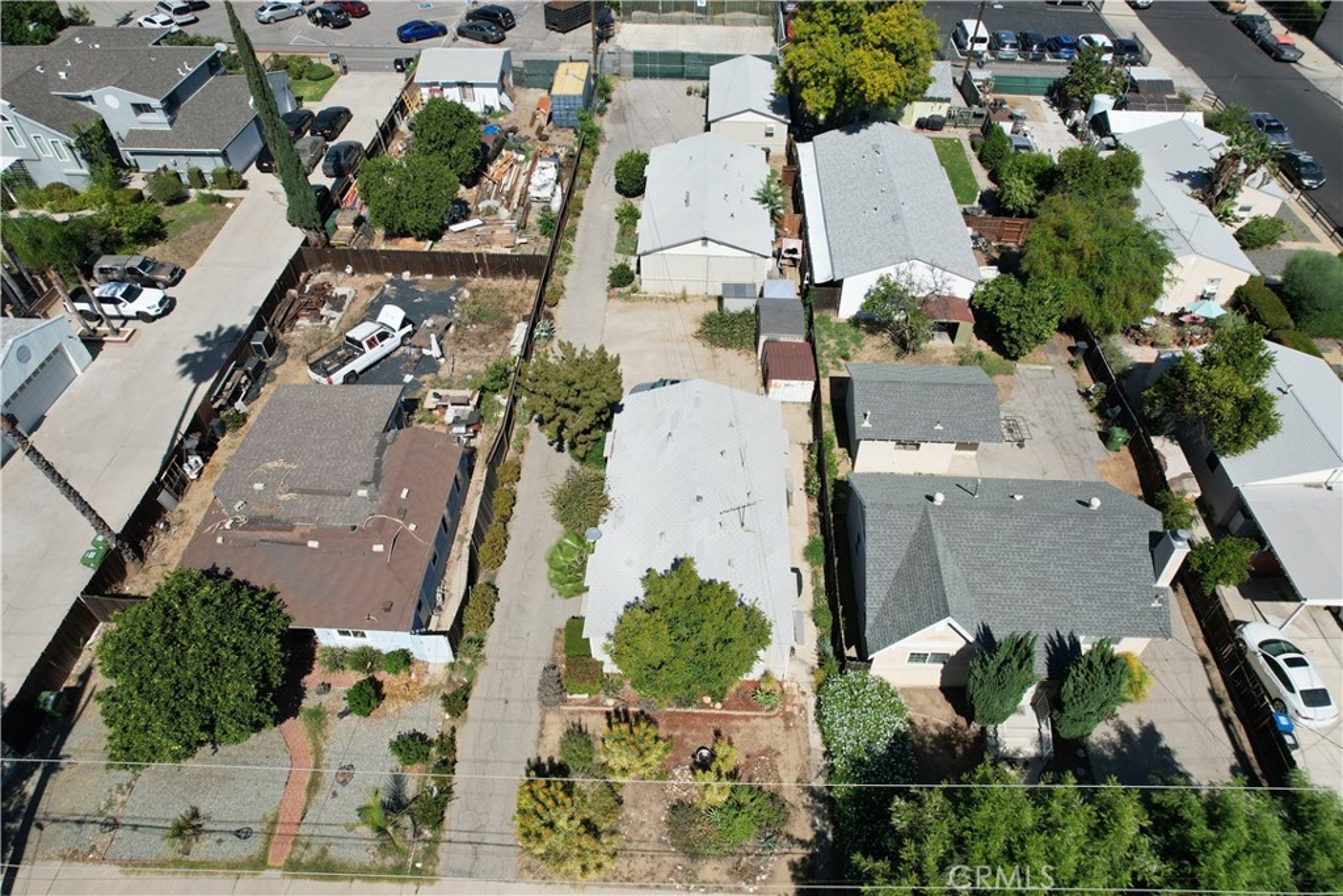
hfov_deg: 78.6
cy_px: 448
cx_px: 672
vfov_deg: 57.2
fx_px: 821
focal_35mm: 22
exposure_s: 1/3000
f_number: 2.8
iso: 130
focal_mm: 8.38
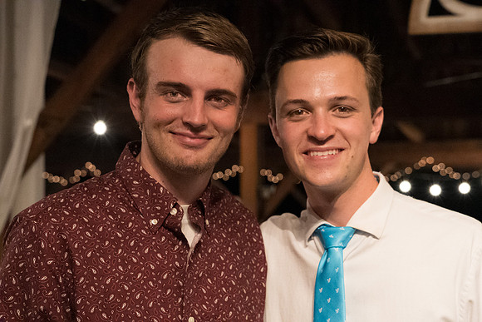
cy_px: 161
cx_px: 241
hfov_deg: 31.0
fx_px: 870
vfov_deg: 20.9
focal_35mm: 65
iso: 16000
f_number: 6.3
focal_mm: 65
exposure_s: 1/320
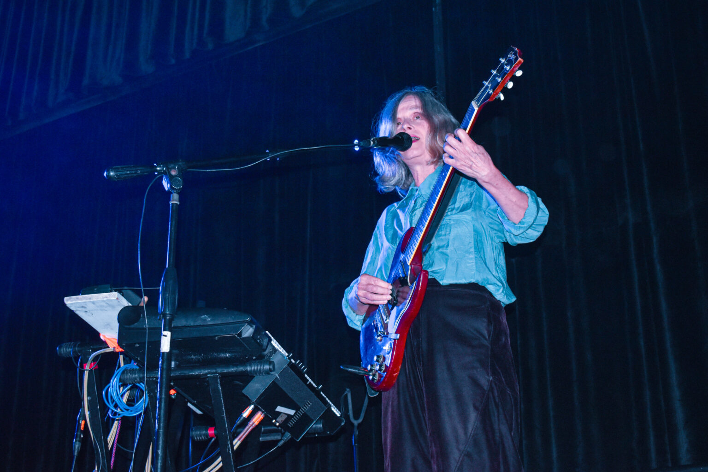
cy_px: 236
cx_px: 354
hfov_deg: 35.1
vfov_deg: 23.8
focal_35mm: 57
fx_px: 1121
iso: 1600
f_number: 5.6
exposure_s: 1/200
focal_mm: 38
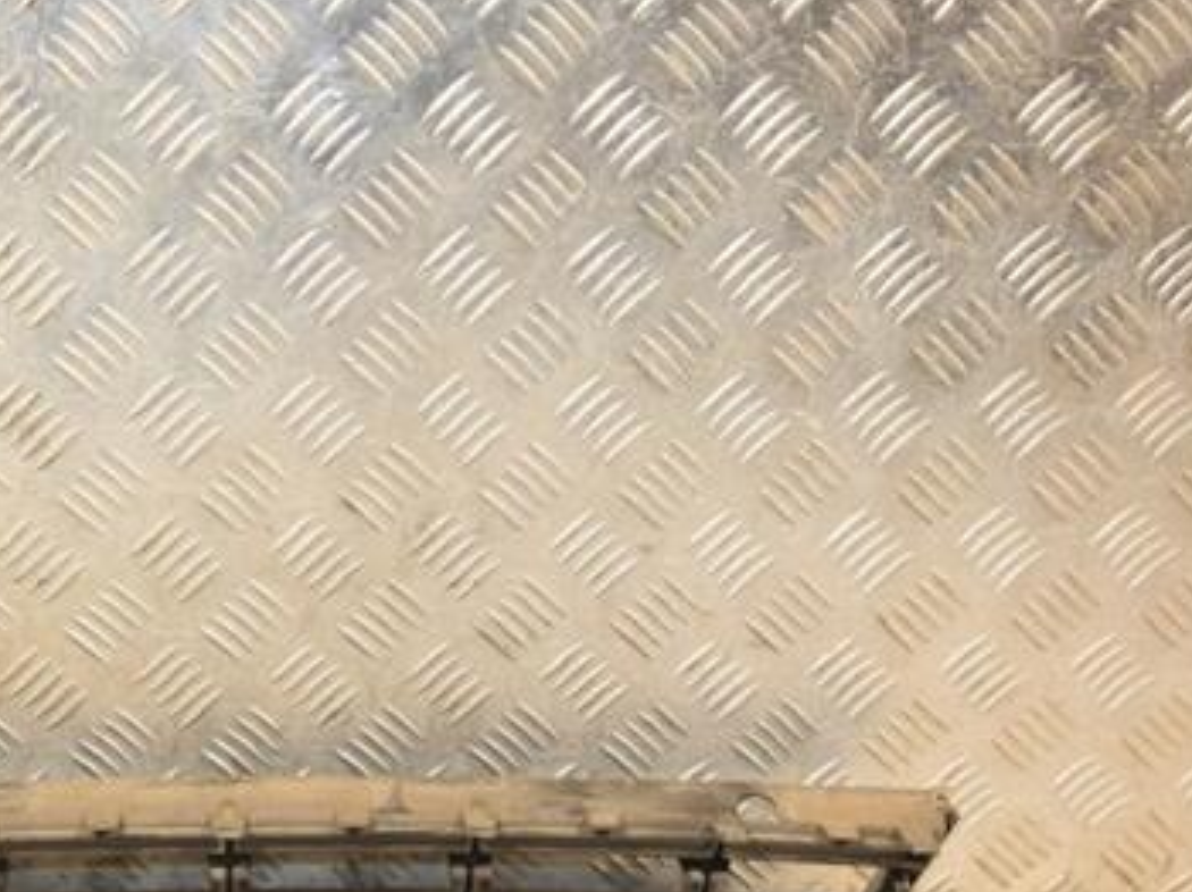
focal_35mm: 62
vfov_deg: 23.6
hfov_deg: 30.8
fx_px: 2127
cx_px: 296
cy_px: 603
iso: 800
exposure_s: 1/160
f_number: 5
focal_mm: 25
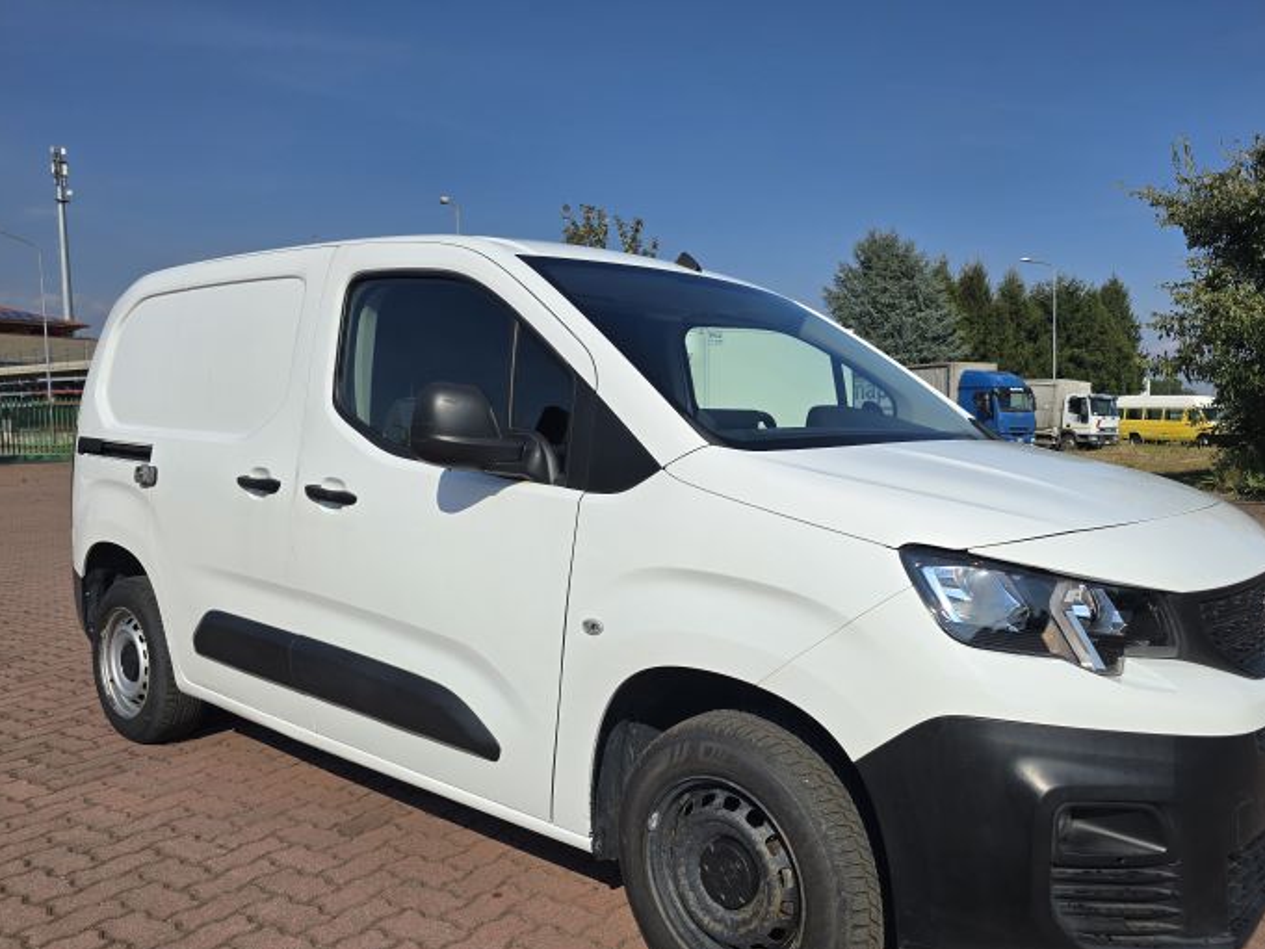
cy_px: 524
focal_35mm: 27
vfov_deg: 51.3
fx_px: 987
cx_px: 708
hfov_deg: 65.1
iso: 12
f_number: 1.7
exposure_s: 1/1628
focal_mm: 6.3
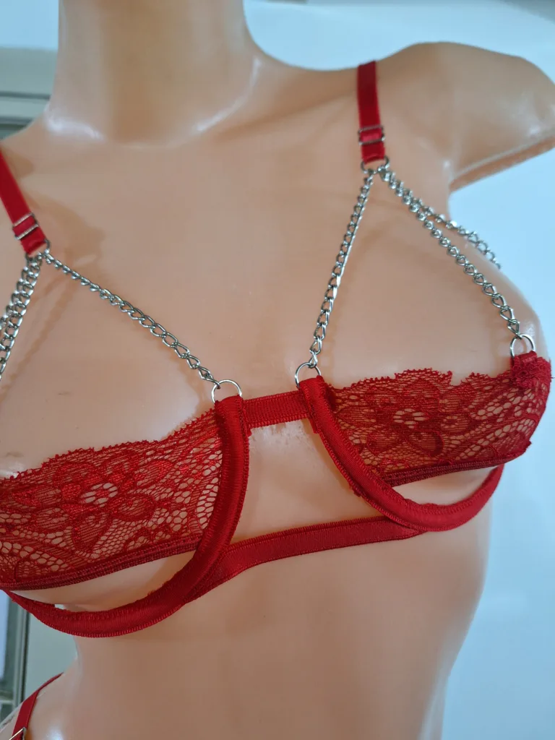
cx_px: 278
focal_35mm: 23
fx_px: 492
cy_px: 370
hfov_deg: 58.9
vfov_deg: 73.9
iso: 200
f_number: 1.8
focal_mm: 5.54
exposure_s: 1/33
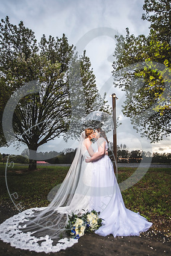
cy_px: 129
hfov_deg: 64.5
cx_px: 89
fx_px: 135
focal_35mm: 19
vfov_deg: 86.9
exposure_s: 1/640
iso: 100
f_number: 2.8
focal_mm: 18
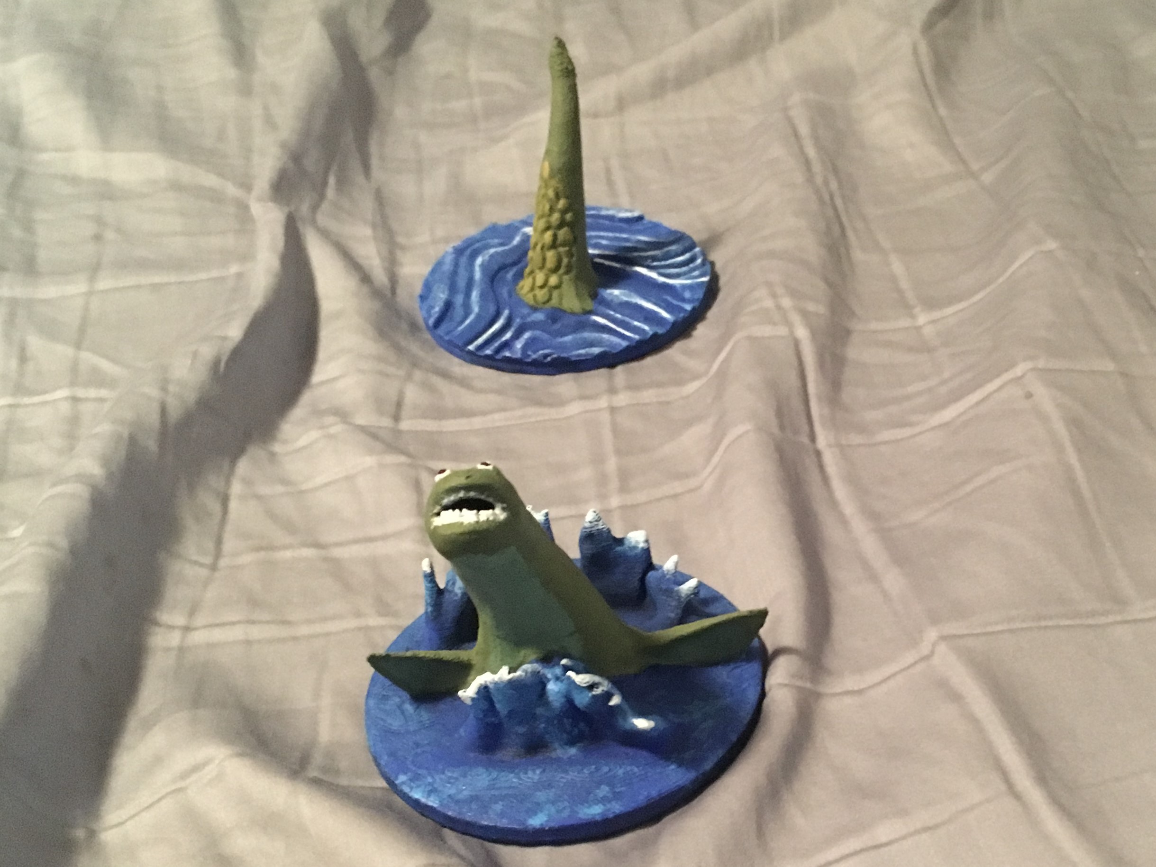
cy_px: 434
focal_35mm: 29
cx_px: 578
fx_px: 968
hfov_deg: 61.7
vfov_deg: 48.2
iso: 250
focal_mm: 4.15
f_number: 2.2
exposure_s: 1/15
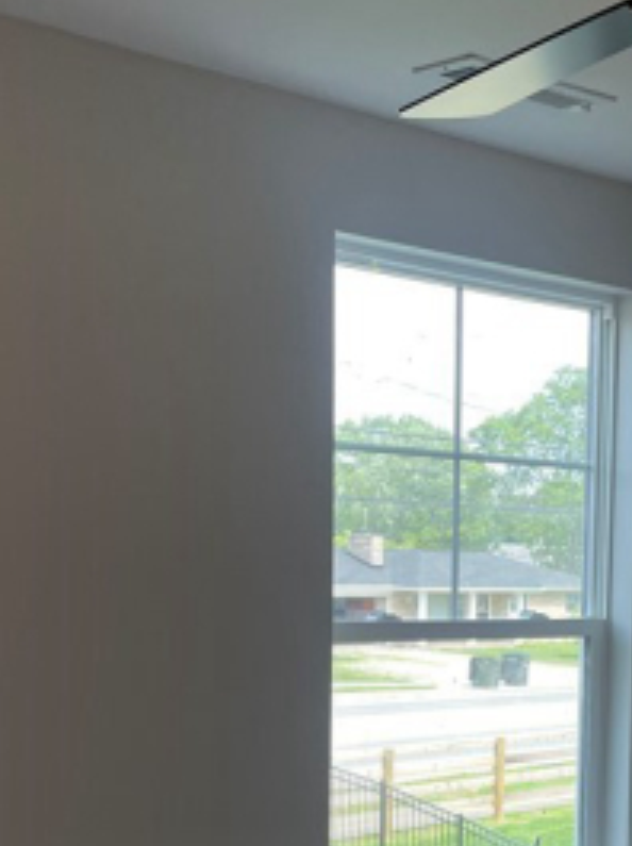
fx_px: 1537
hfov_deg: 22.8
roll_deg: +1.2
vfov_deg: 29.9
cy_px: 694
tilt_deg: -6.3
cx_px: 530
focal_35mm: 63
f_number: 1.6
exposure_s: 1/142
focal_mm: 5.1
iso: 32
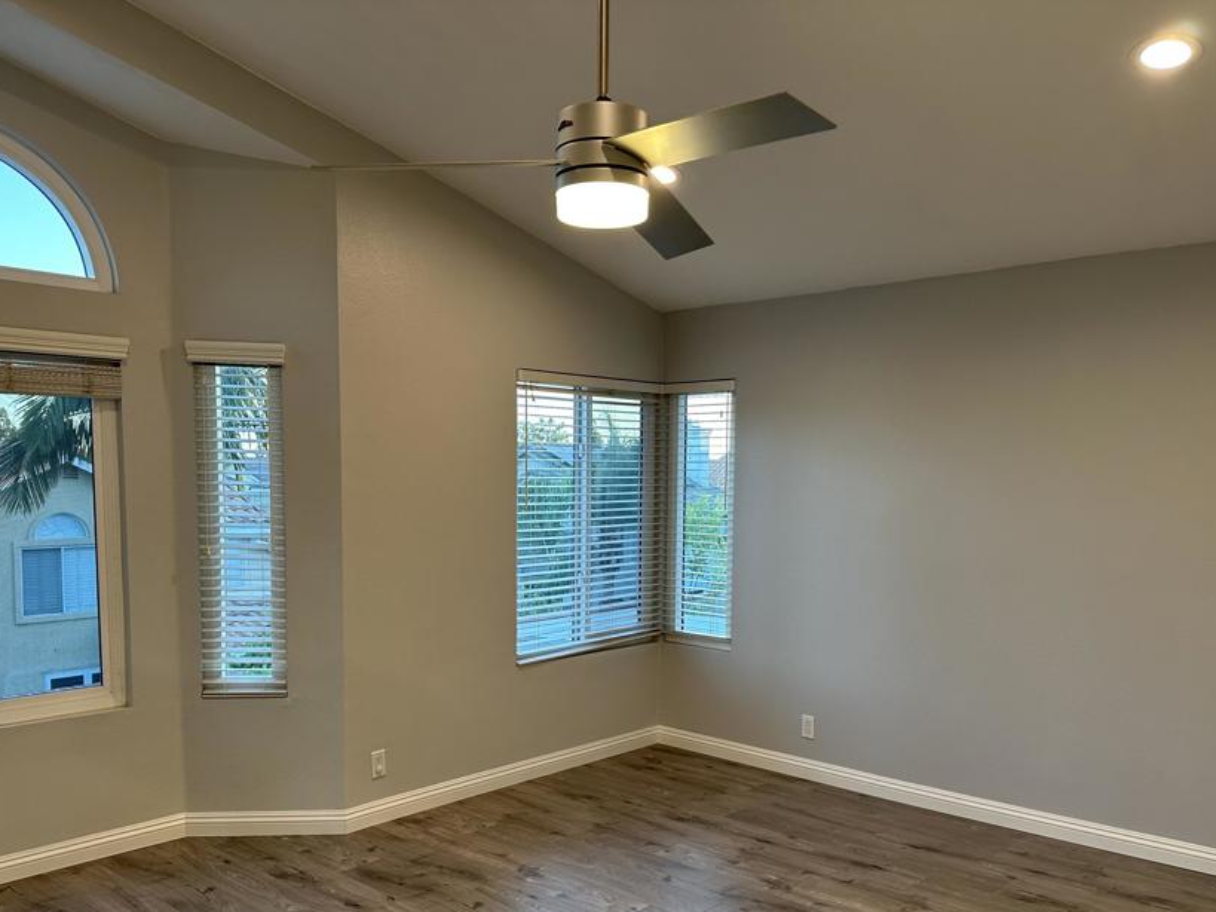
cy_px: 569
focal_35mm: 30
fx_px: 1054
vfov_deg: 46.4
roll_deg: -0.6
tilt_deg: -5.7
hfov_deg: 60.0
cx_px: 609
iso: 160
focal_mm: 6.86
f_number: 1.78
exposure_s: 1/120
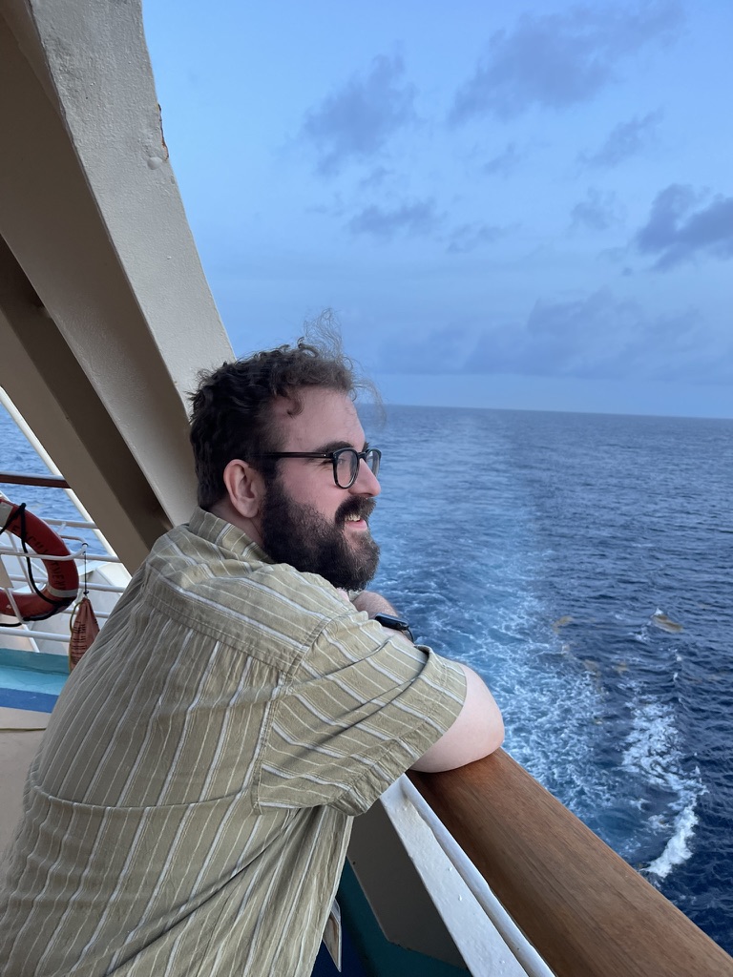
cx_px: 366
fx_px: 706
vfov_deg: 69.4
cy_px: 488
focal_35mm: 25
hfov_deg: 54.9
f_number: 1.6
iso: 125
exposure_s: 1/120
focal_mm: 5.1
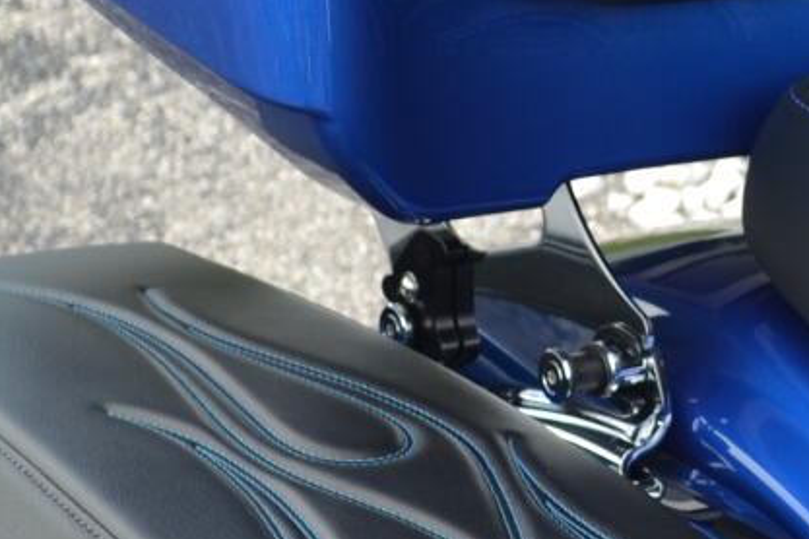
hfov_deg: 13.6
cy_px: 232
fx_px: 3236
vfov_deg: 9.5
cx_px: 1127
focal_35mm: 144
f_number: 4.5
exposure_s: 1/200
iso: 100
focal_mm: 20
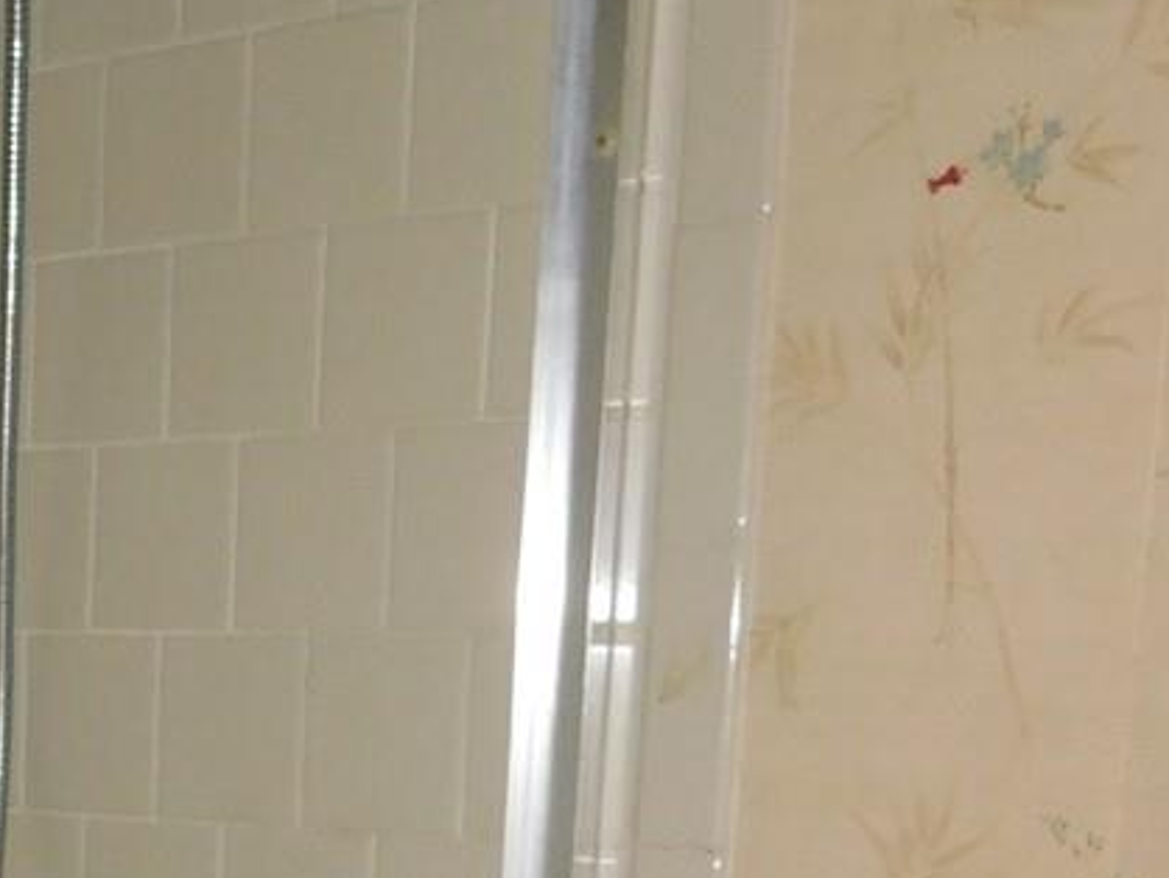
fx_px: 2974
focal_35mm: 88
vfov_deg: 15.5
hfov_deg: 20.7
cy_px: 1320
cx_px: -254
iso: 200
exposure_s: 1/30
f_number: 3
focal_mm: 4
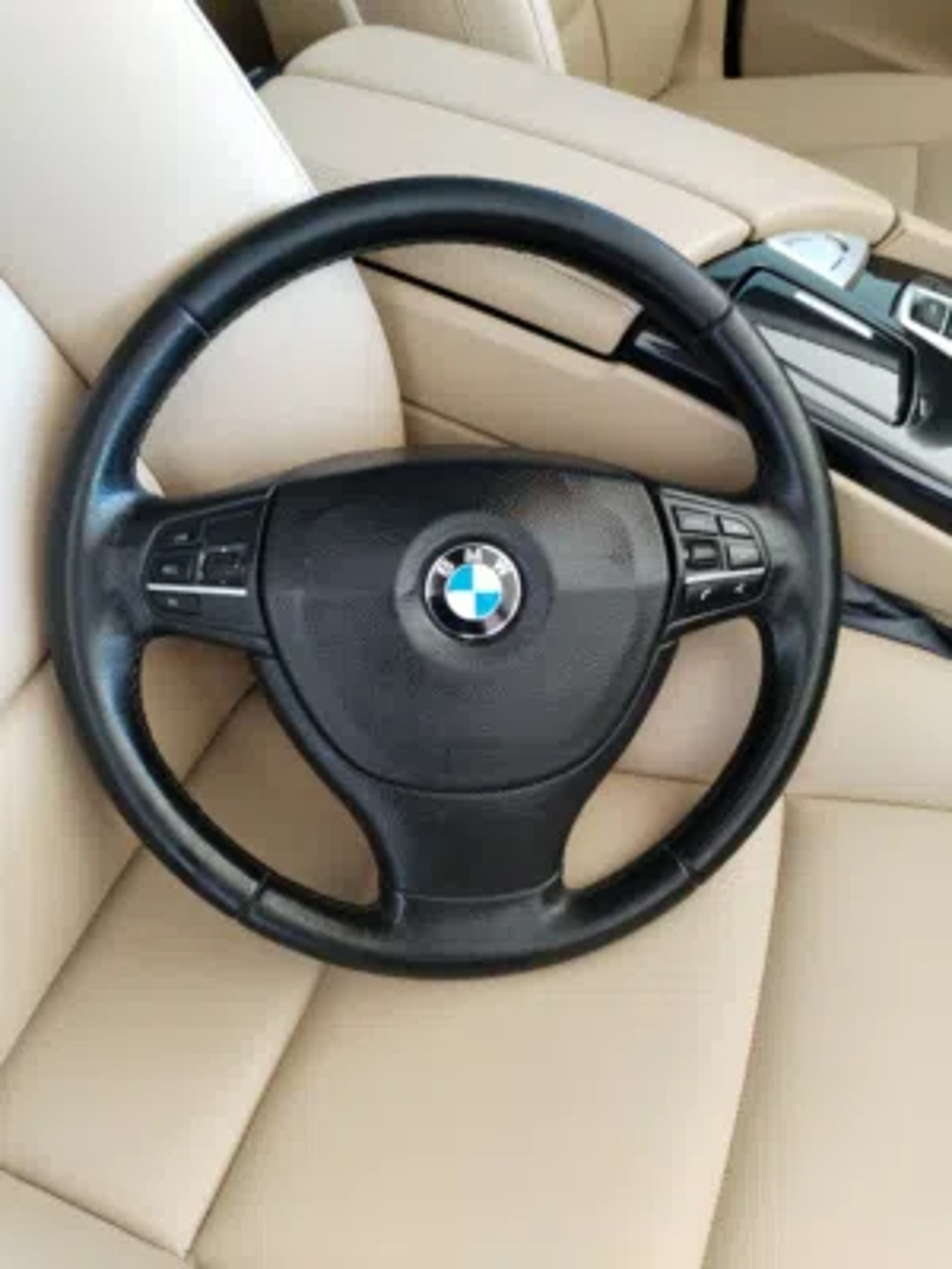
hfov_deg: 48.2
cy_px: 634
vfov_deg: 61.7
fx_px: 1063
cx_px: 476
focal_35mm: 29
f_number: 1.8
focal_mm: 4.75
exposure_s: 1/33.3
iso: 336
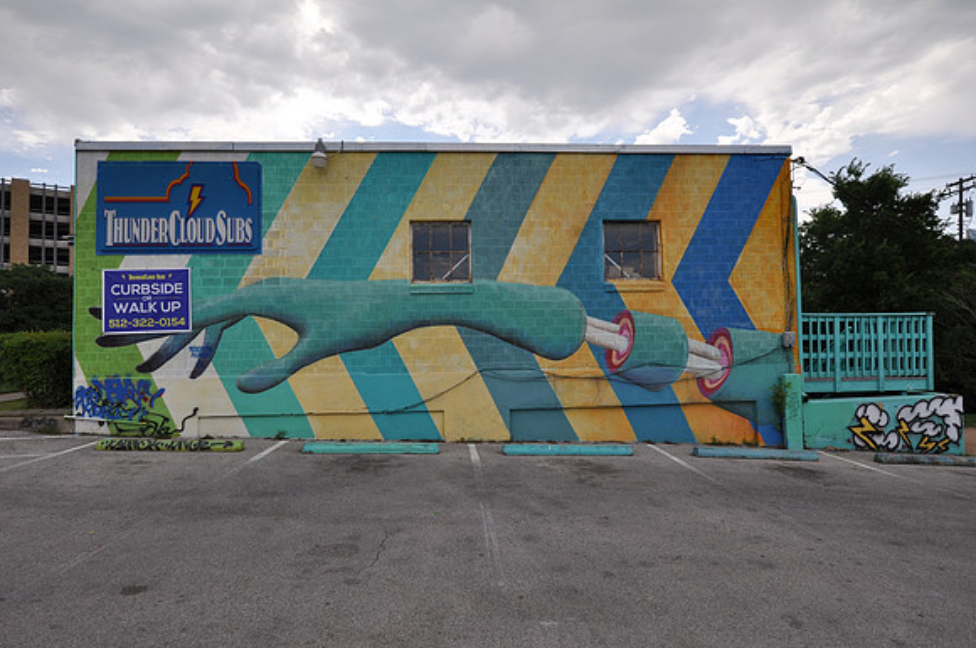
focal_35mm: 20
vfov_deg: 63.1
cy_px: 324
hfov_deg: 85.5
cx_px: 488
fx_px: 528
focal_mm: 13
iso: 200
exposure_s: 1/320
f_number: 9
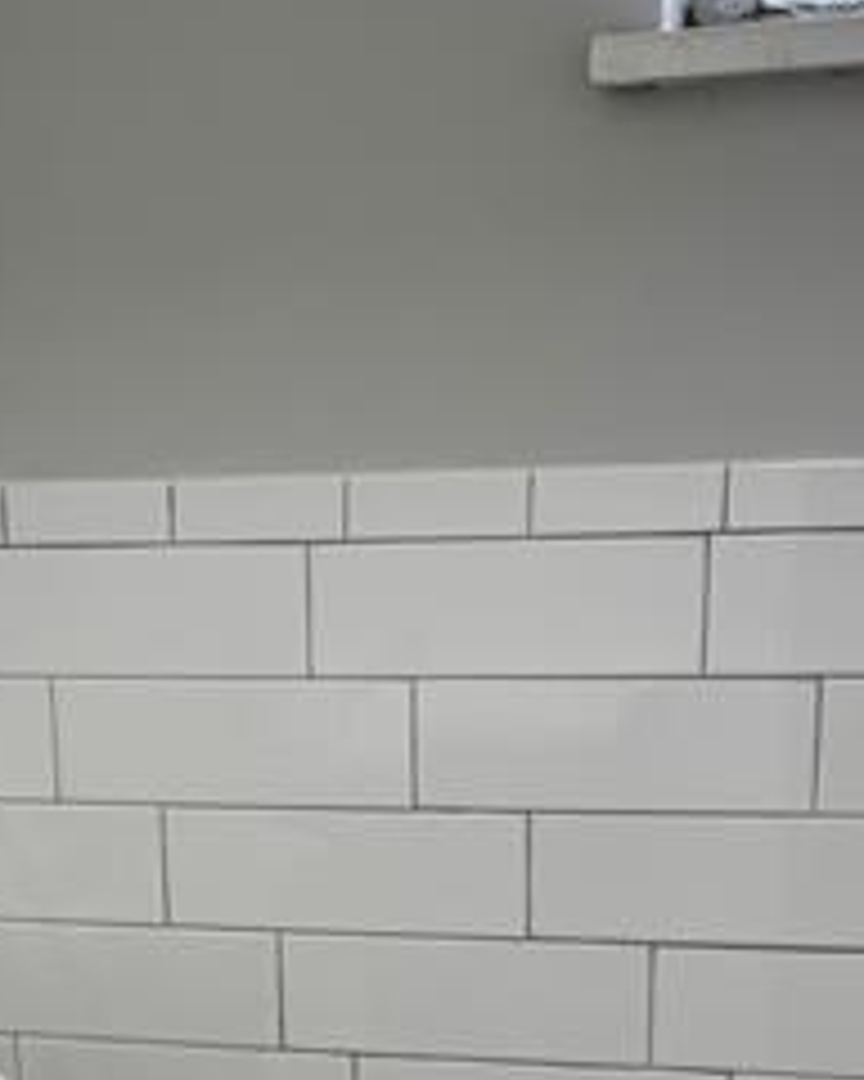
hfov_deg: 20.2
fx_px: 2397
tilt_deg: -19.1
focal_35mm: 75
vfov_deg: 23.7
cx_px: 184
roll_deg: +2.8
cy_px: 1206
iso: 100
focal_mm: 6.76
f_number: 1.78
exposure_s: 1/120
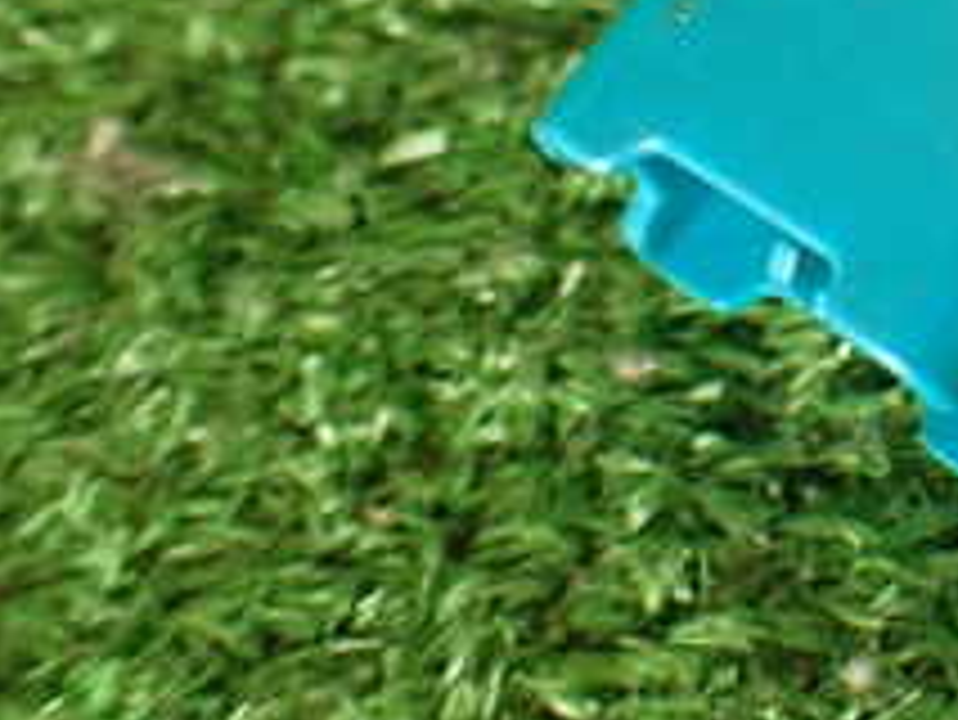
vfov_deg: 15.6
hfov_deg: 20.2
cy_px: -238
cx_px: 1196
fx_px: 2492
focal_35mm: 90
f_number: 2.4
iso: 200
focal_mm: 5.79
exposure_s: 1/60
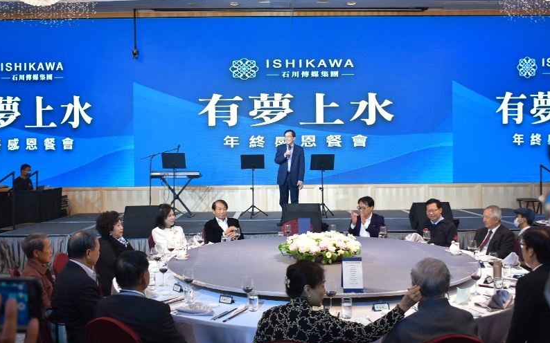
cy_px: 165
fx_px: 547
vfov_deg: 34.8
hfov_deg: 53.3
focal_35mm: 37
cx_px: 276
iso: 560
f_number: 4
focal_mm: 23
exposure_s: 1/60
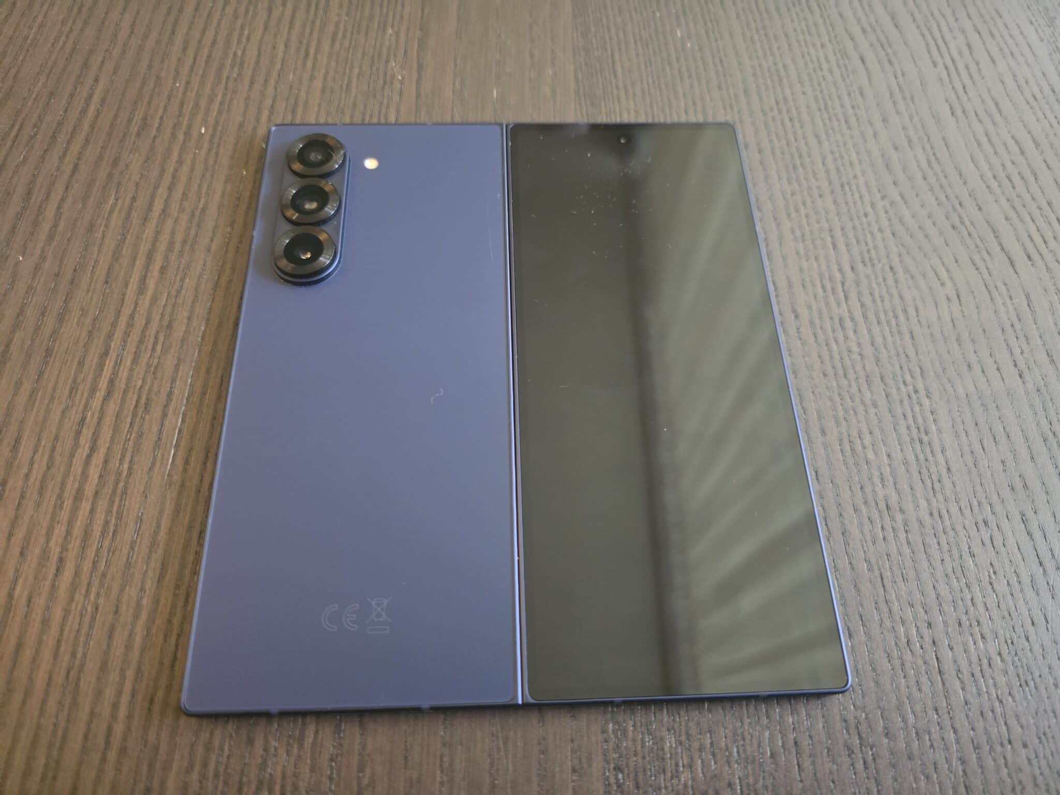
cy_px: 398
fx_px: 704
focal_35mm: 23
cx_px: 530
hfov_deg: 73.9
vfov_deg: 58.9
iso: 2000
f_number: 1.7
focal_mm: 6.3
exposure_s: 1/60
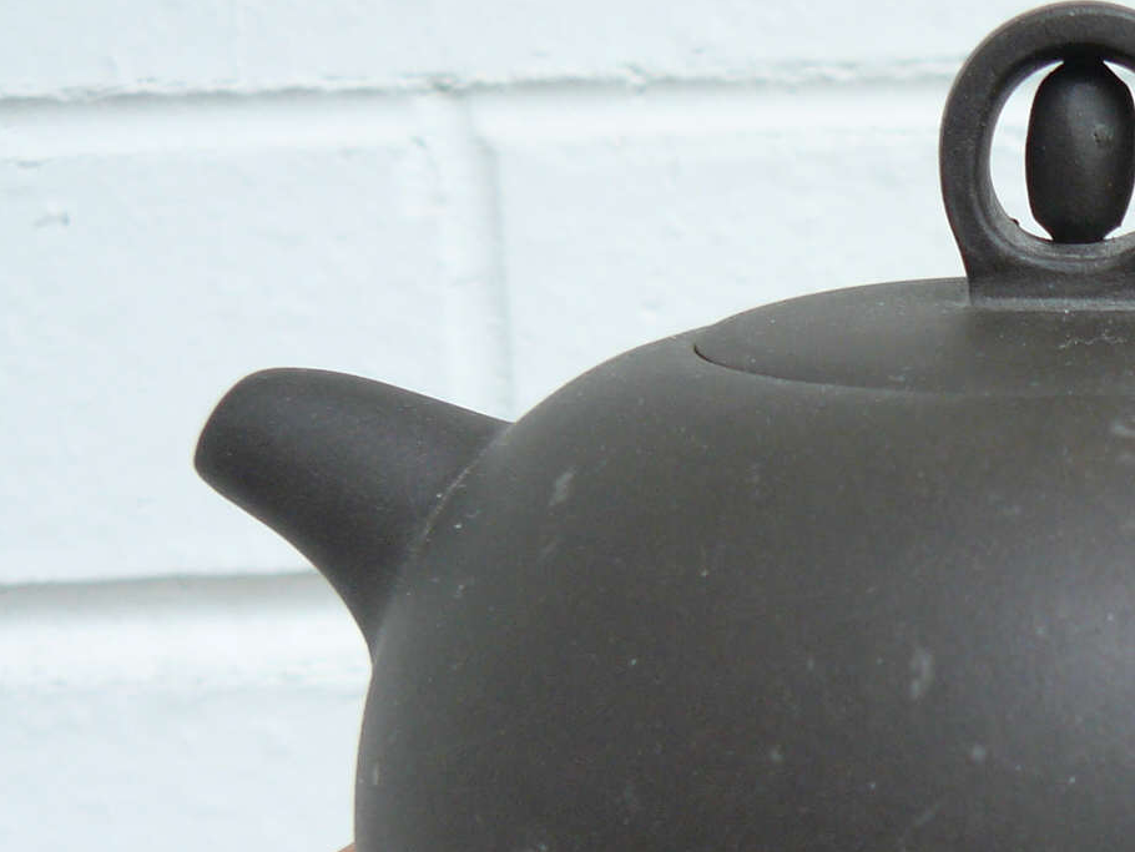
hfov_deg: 23.1
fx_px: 2657
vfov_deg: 17.9
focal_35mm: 81
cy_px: 785
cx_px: 1155
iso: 100
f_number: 2.8
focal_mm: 6
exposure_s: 1/40
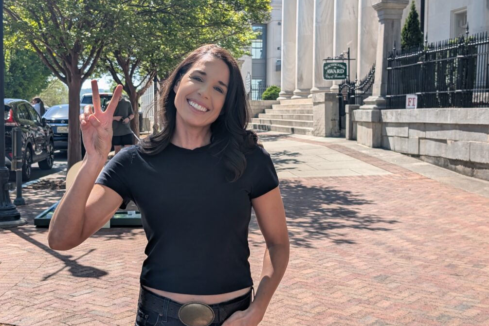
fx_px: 706
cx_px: 245
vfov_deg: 26.0
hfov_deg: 38.2
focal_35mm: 52
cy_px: 159
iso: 19
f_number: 1.68
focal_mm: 6.9
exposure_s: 1/560
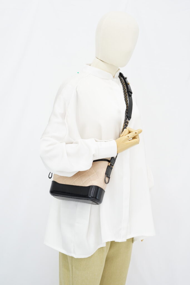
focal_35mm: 50
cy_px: 142
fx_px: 396
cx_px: 95
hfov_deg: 27.0
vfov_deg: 39.6
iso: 640
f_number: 6.3
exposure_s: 1/8
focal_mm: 50
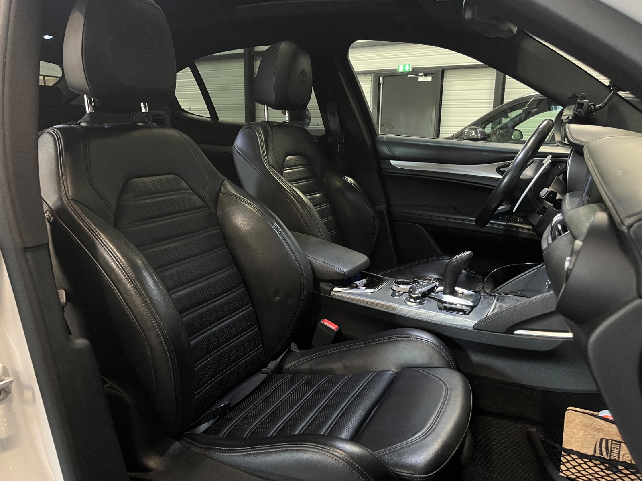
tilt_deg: -12.3
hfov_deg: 67.3
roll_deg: -0.8
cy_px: 240
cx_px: 321
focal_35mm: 26
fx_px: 482
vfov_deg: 53.1
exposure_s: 1/25
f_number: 1.6
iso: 500
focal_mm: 5.1
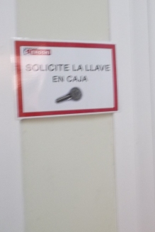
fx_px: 297
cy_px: 107
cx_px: 134
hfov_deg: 28.3
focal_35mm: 46
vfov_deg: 42.7
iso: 160
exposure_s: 1/13
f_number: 3.3
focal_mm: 4.1
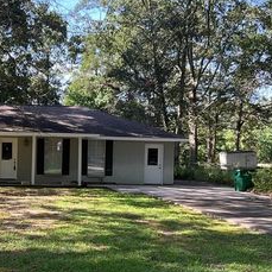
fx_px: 498
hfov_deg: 29.6
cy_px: 157
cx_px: 43
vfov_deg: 30.5
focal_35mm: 56
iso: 20
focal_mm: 3
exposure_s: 1/144
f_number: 1.8
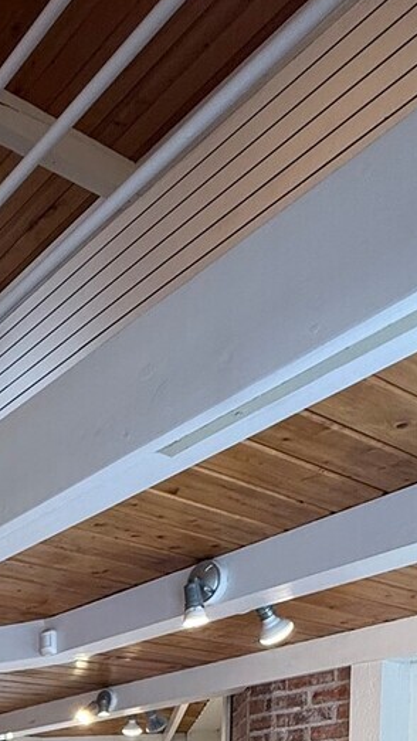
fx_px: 826
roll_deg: -0.3
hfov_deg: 25.2
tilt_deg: -4.3
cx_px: -96
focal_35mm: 42
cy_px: 907
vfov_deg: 36.3
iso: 125
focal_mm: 2.22
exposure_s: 1/120
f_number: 2.2
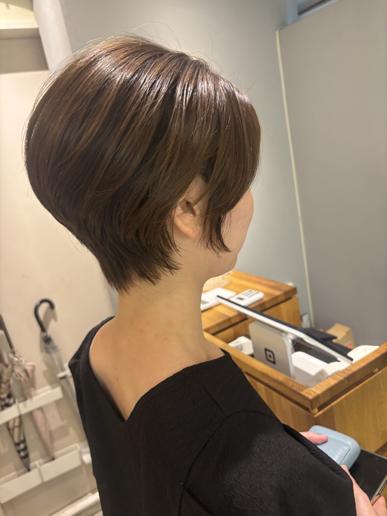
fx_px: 388
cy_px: 258
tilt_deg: -14.4
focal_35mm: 26
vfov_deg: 67.3
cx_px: 194
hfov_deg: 53.1
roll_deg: +10.4
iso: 160
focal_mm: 5.96
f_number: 1.6
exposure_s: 1/50
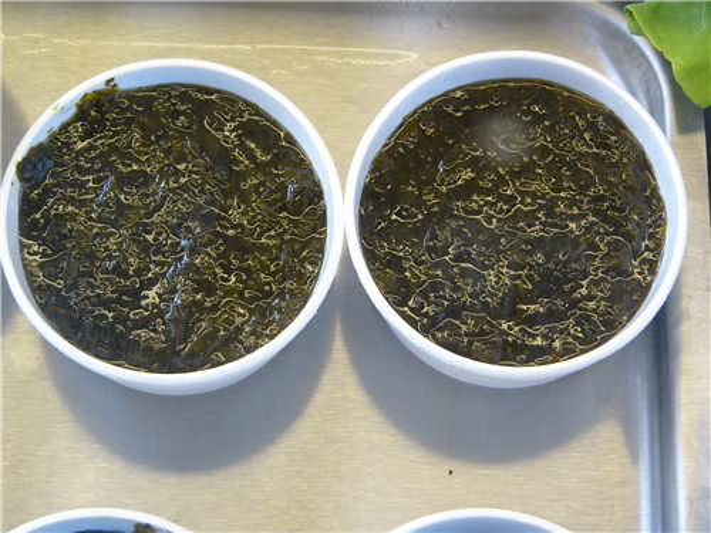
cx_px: 356
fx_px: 1787
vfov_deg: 17.0
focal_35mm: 87
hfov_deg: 22.5
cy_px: 266
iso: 150
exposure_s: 1/60
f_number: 2.8
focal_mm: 14.4
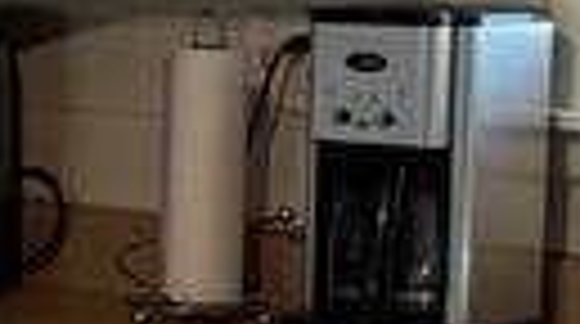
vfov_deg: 5.8
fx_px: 3193
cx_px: -877
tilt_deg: -6.4
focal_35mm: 208
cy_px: 238
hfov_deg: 9.2
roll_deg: -0.6
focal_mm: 6.93
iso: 320
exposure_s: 1/120
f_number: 1.48
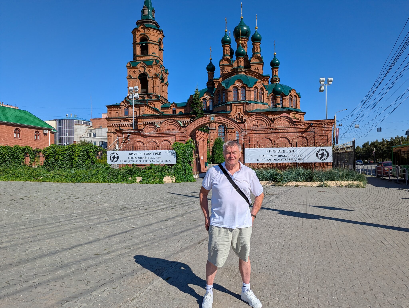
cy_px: 154
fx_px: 284
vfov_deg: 57.0
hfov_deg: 71.5
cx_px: 204
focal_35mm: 24
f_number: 1.85
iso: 39
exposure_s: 1/3774
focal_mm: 6.81
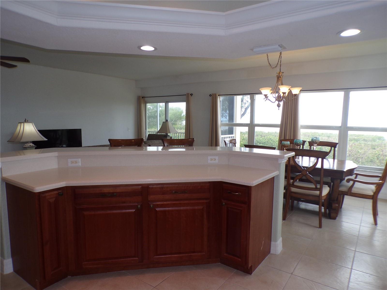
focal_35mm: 24
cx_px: 194
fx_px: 268
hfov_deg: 71.6
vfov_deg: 56.8
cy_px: 145
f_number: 4.3
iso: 80
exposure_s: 1/42
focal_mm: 4.3
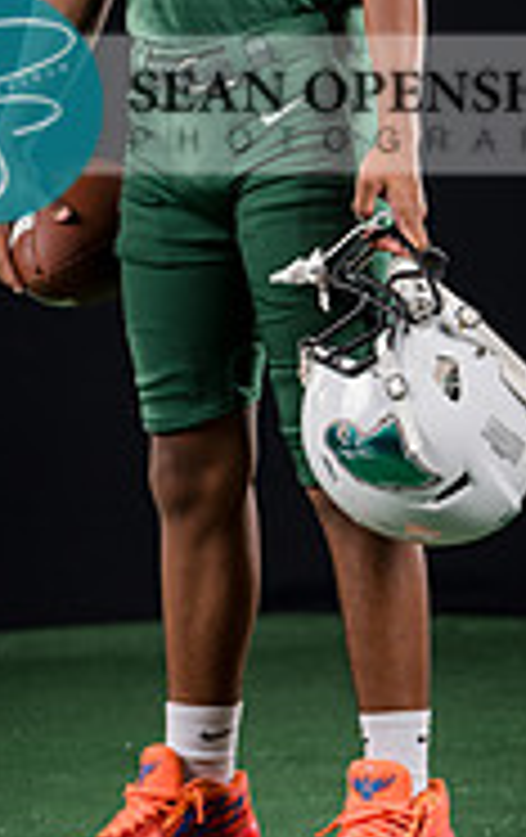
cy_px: 63
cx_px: 252
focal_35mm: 241
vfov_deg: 8.7
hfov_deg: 5.5
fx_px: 5502
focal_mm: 98
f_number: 4
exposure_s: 1/160
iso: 200
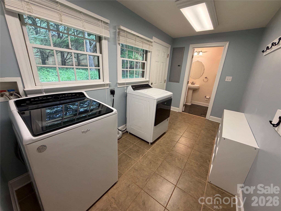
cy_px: 106
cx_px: 140
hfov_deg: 102.1
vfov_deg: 85.7
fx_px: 114
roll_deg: -3.0
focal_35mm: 14
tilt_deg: -19.7
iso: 250
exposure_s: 1/120
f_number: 2.2
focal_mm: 2.22
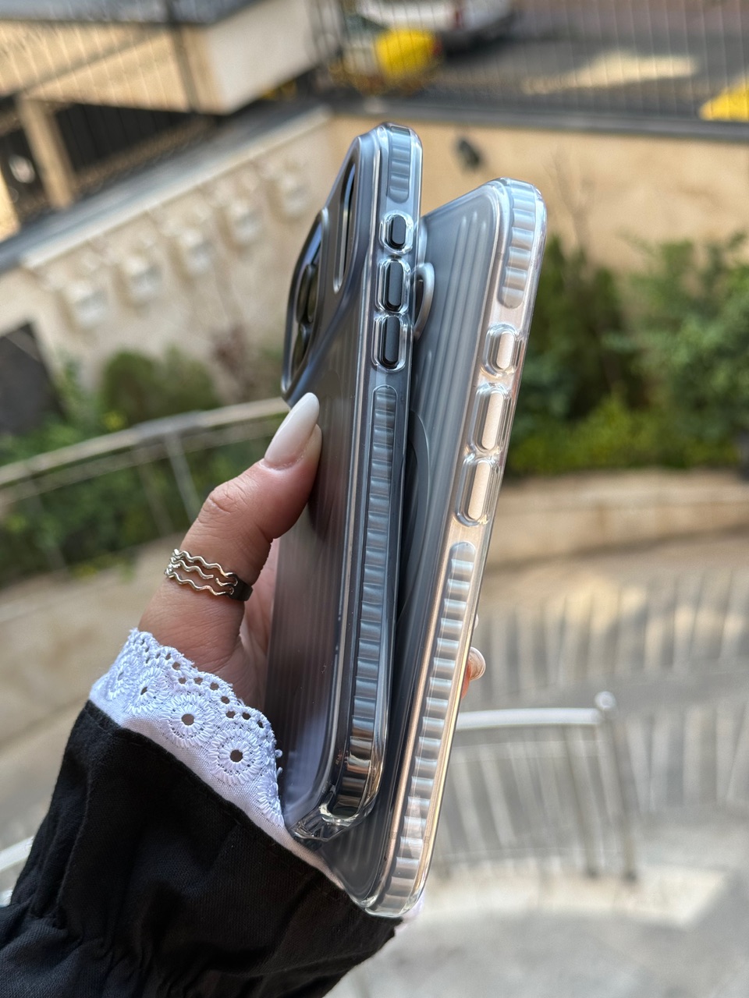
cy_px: 499
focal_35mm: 48
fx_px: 1385
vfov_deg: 39.7
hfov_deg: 30.3
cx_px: 374
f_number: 1.78
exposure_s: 1/778
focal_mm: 6.76
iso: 64
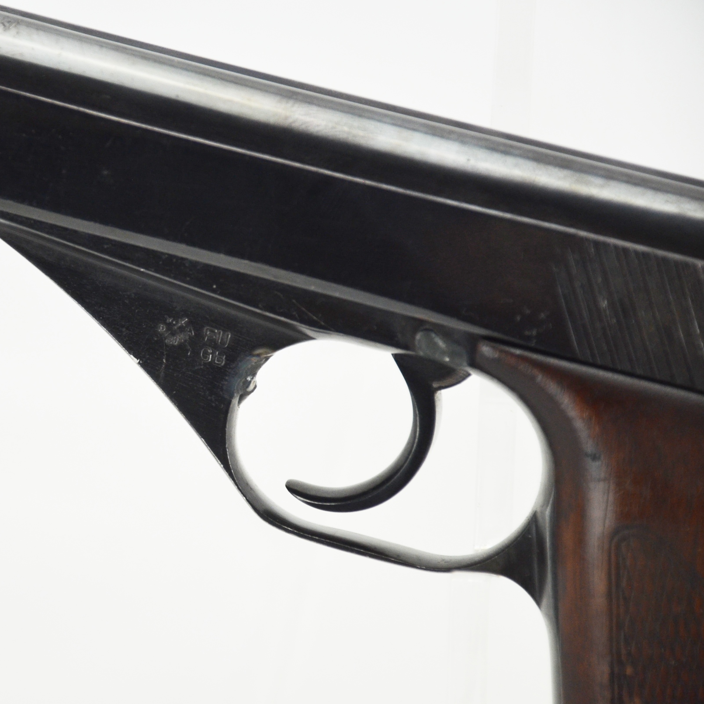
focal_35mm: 263
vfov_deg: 6.7
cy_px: 356
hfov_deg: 6.7
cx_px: 183
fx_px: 6043
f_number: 5.6
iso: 800
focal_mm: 135
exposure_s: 1/250
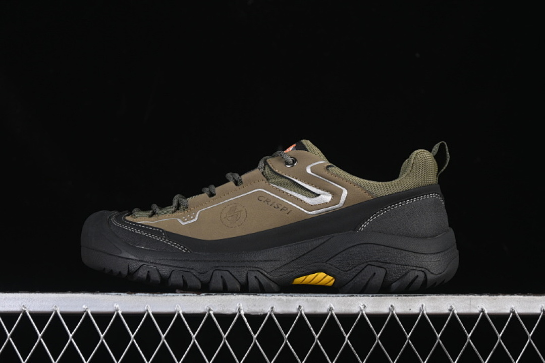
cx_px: 272
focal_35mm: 75
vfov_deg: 18.2
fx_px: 1135
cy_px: 182
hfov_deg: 27.0
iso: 160
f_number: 6.3
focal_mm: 50
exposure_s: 1/60
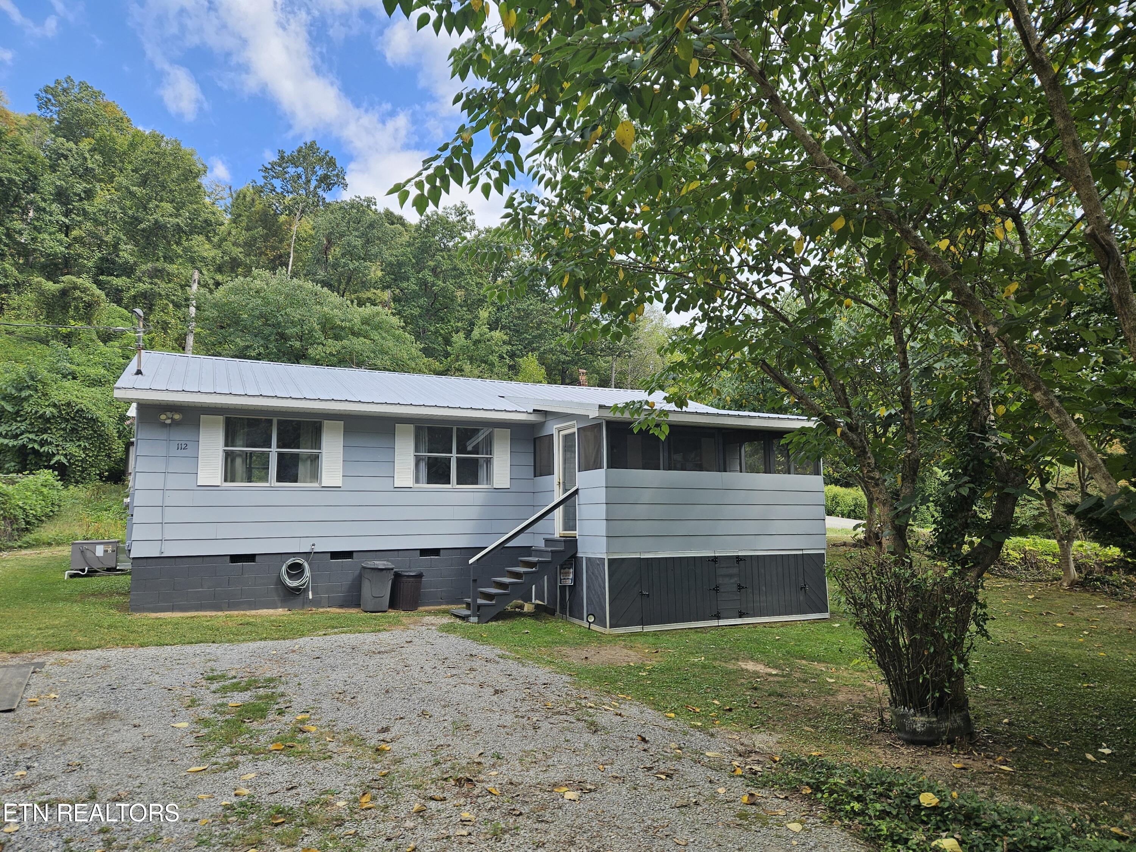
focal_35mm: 23
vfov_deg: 58.9
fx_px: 755
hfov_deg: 73.9
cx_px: 568
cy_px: 426
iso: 25
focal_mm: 5.4
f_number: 1.8
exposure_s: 1/614
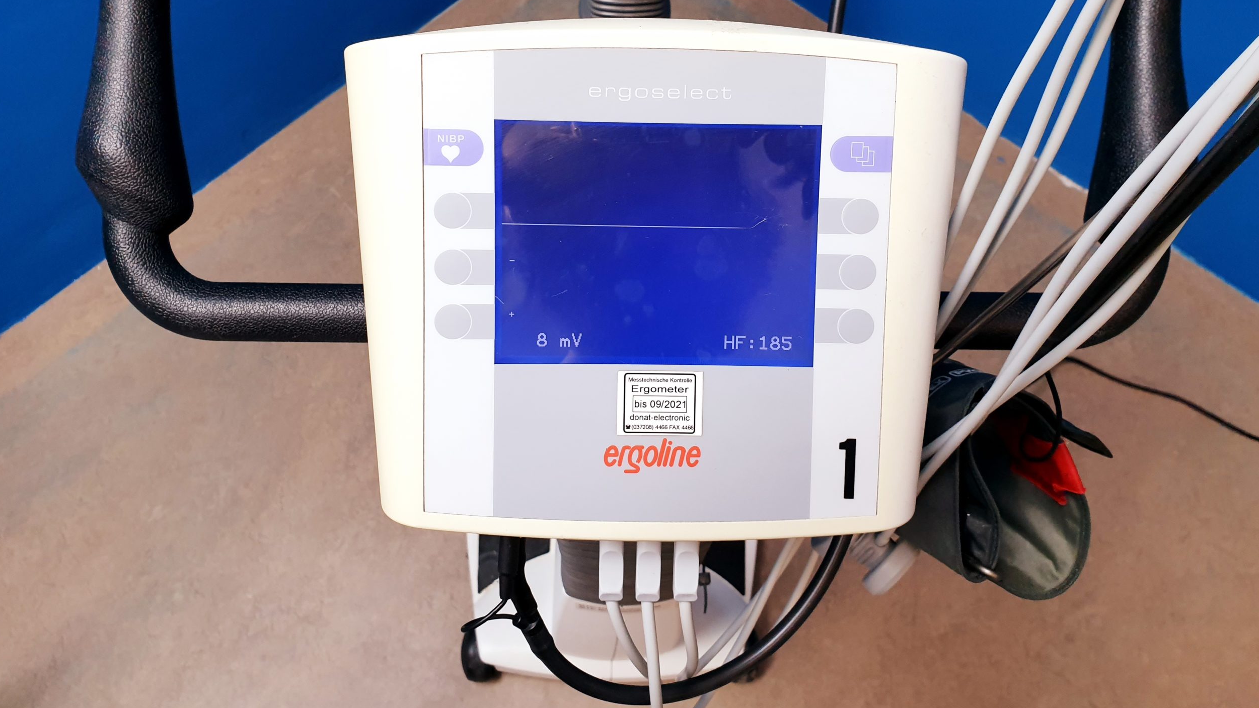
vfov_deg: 39.9
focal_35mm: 29
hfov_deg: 66.1
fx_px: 968
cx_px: 639
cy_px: 258
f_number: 2.4
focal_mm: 4.3
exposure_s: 1/50
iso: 160
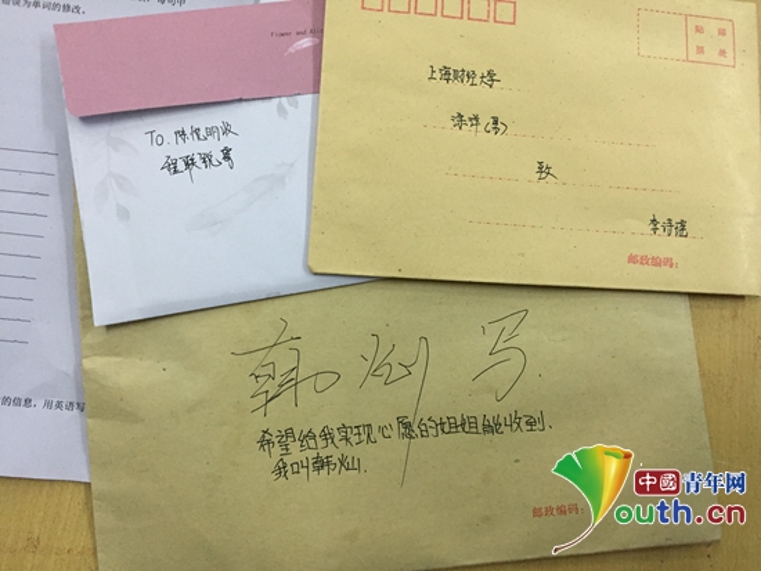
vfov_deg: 48.3
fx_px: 638
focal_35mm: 29
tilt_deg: -85.0
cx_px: 380
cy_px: 286
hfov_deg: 61.6
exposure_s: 1/33
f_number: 2.2
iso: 200
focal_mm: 4.15
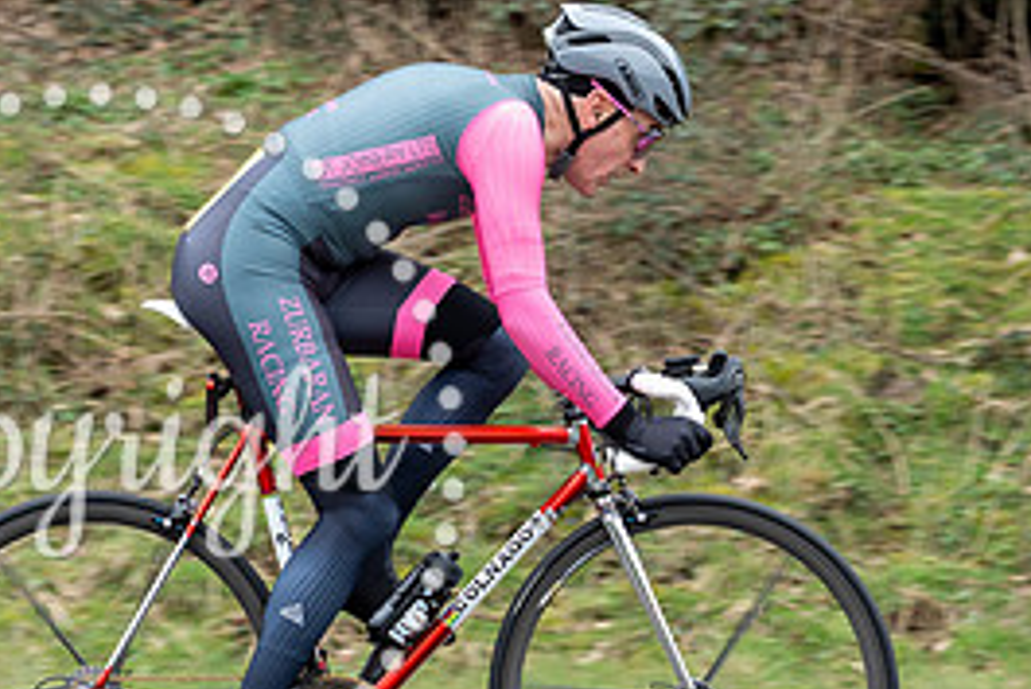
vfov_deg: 6.5
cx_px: 422
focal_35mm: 210
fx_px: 6017
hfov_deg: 9.8
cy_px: 128
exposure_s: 1/500
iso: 500
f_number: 4.5
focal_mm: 70
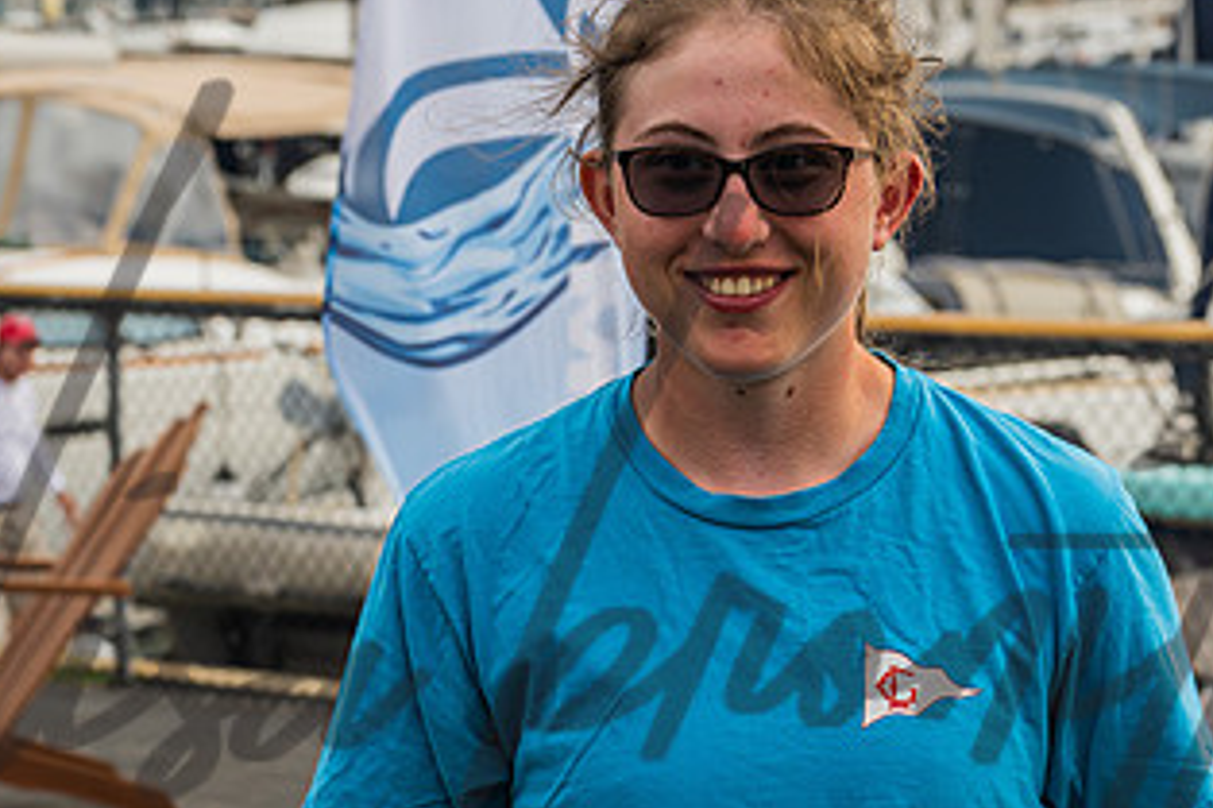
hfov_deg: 13.5
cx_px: 784
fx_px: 5119
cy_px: 703
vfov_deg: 9.0
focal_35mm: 152
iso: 100
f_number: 6
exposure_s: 1/100
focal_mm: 67
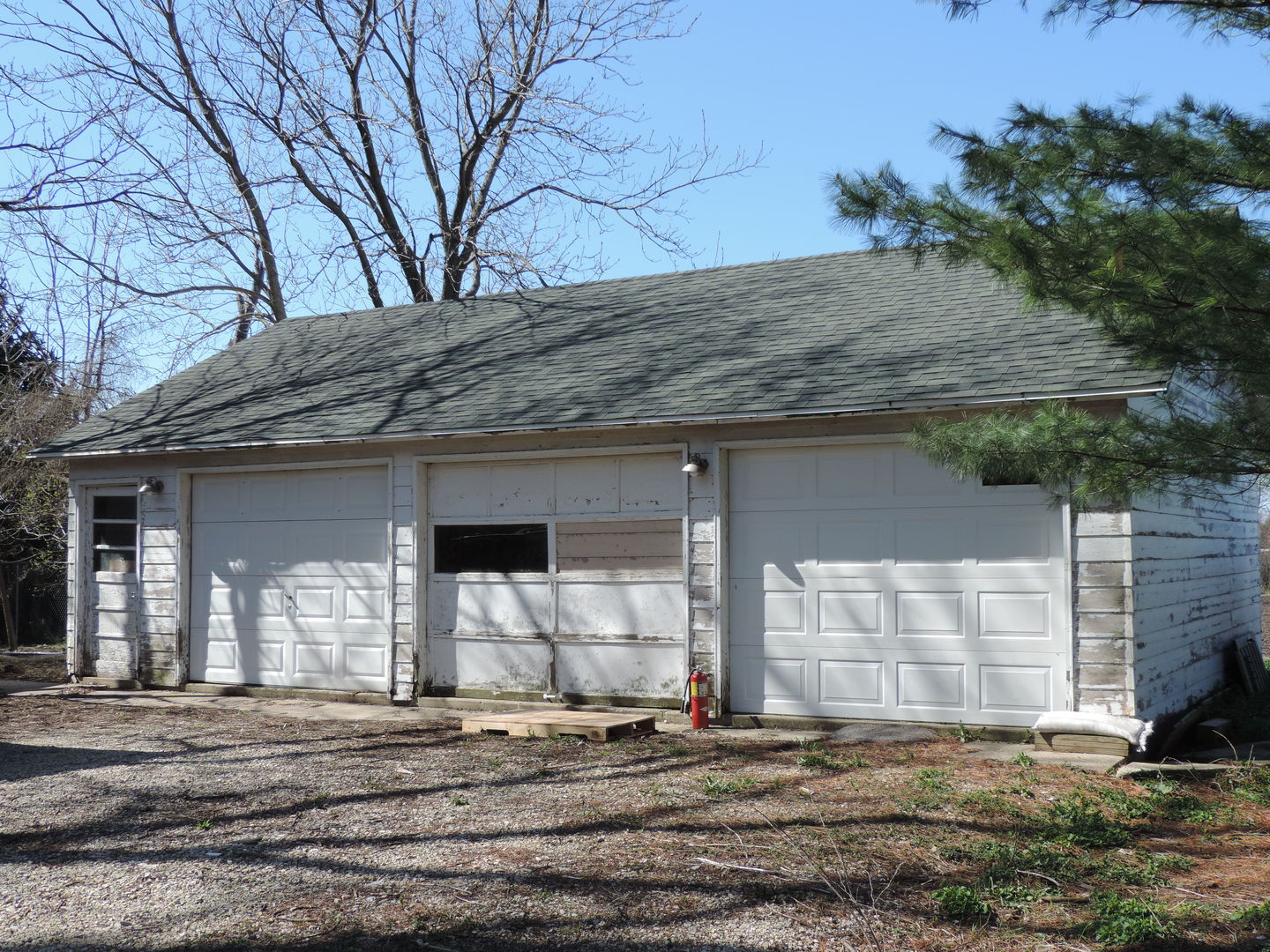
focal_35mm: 40
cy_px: 476
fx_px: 1468
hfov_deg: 46.8
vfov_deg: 36.0
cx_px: 635
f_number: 3.3
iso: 80
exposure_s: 1/500
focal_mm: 7.1
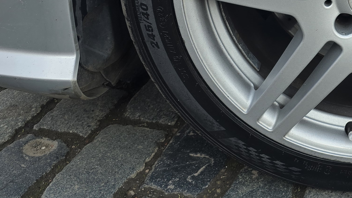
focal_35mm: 67
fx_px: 625
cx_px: 368
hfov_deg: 29.0
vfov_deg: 17.1
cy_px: -43
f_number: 1.7
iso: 12
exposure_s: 1/238
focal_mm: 6.3
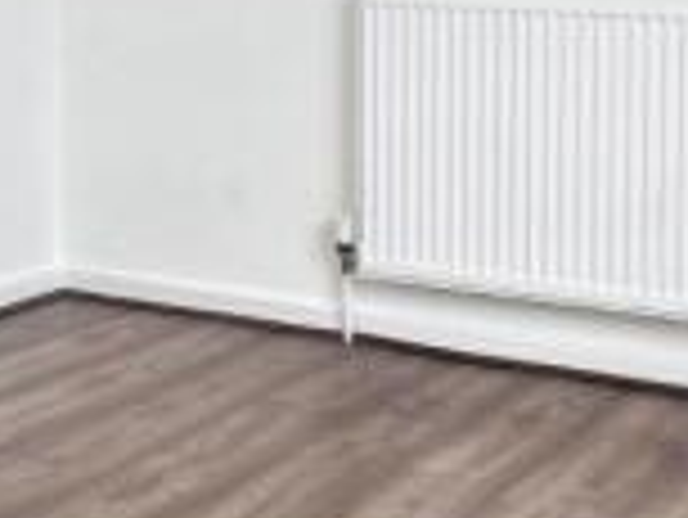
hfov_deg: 19.7
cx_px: 214
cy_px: 273
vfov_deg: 15.0
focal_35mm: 99
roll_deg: -1.3
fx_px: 1969
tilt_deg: -7.5
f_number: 1.6
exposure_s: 1/100
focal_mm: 5.1
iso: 50
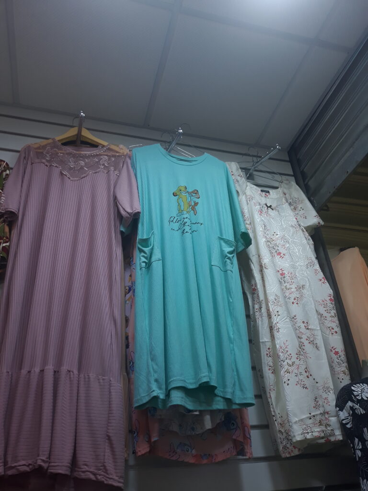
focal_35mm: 27
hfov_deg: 51.4
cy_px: 246
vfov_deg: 65.3
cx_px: 184
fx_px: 383
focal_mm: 3.6
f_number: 1.9
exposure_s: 1/100
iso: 50
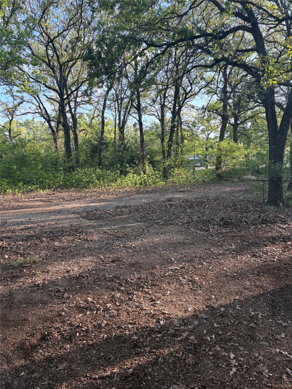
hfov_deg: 53.1
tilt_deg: -5.2
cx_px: 146
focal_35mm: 26
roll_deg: +1.0
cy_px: 194
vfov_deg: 67.3
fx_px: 292
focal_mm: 5.96
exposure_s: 1/361
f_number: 1.6
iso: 64
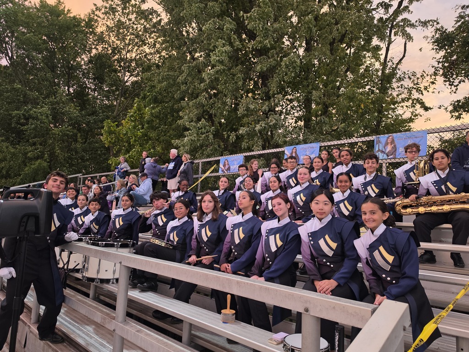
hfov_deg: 73.9
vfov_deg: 58.9
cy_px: 176
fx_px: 312
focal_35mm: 23
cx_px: 234
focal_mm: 6.5
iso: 100
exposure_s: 1/120
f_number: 1.4
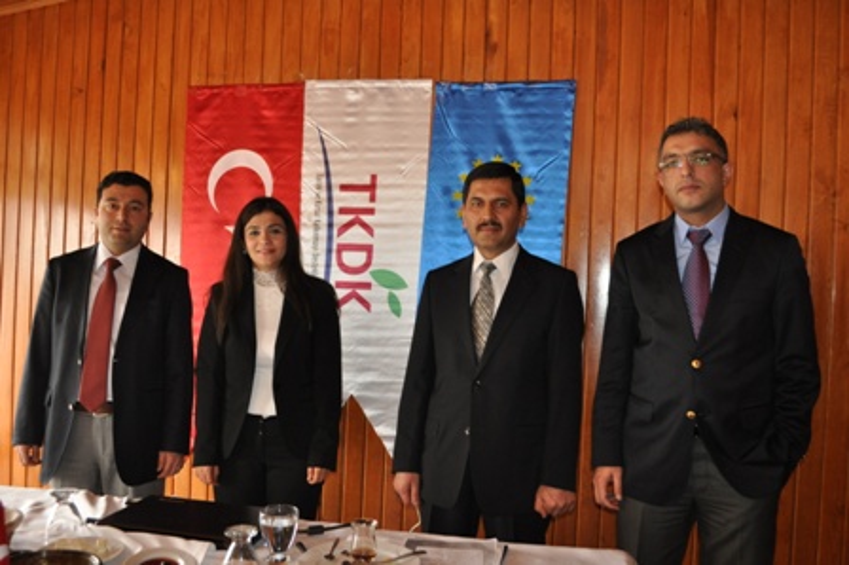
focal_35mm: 33
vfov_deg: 39.9
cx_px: 424
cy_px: 282
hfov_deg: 57.3
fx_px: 778
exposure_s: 1/60
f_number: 4
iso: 800
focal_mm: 22
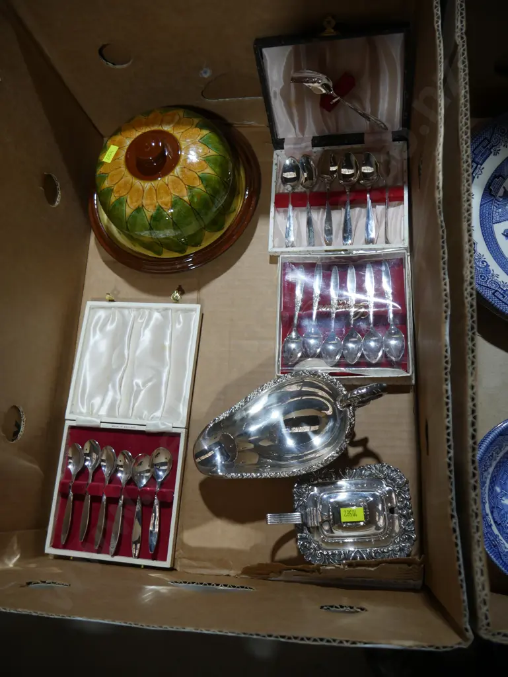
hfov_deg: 49.8
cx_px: 254
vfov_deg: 63.4
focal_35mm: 28
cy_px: 338
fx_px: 547
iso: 200
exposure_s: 1/100
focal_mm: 14
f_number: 3.5
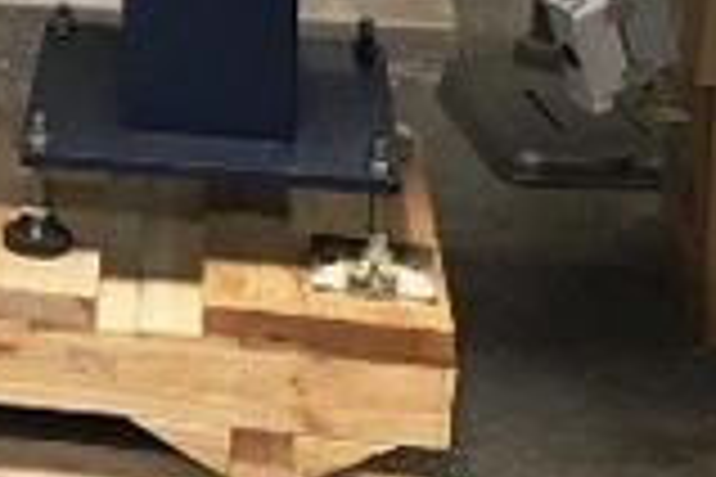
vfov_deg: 9.2
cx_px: -428
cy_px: -412
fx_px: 2824
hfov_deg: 13.4
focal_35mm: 142
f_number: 2.2
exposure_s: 1/30
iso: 80
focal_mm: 4.15
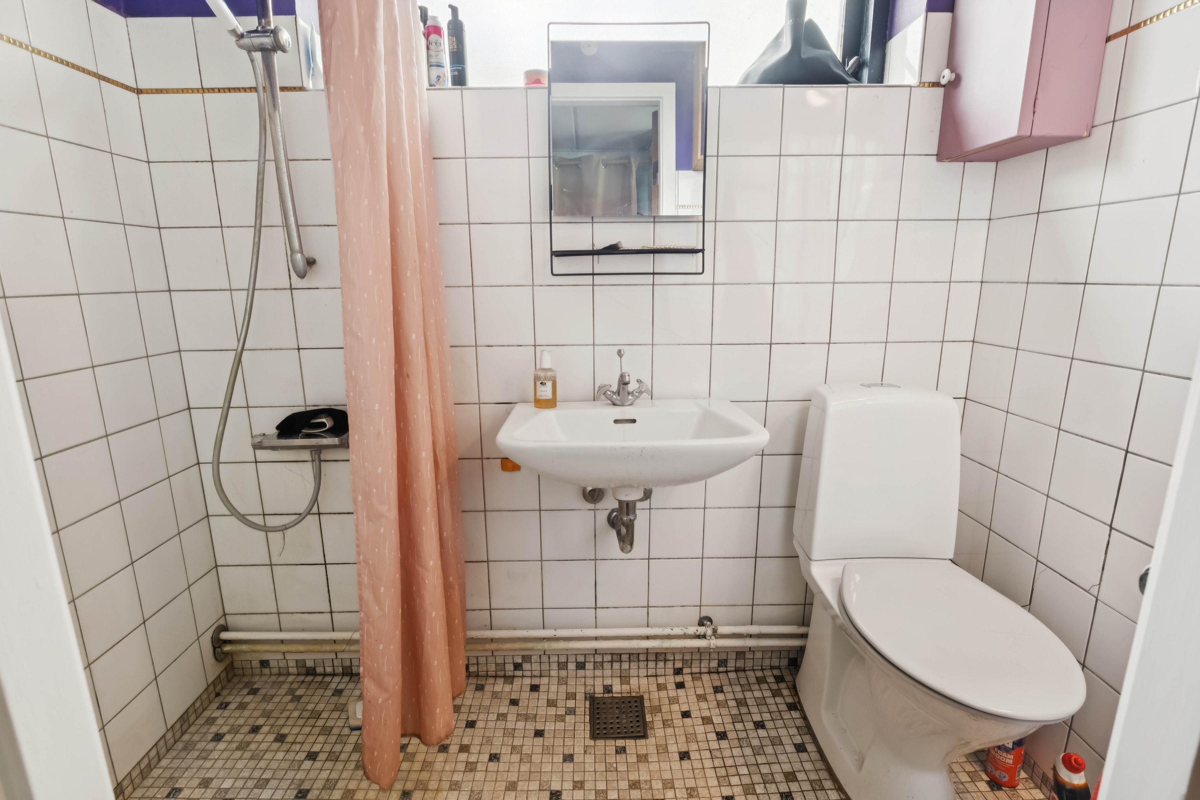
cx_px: 600
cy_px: 400
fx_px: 560
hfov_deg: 94.0
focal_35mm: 17
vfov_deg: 71.1
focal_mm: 11.2
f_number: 7.1
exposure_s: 1/2
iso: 250
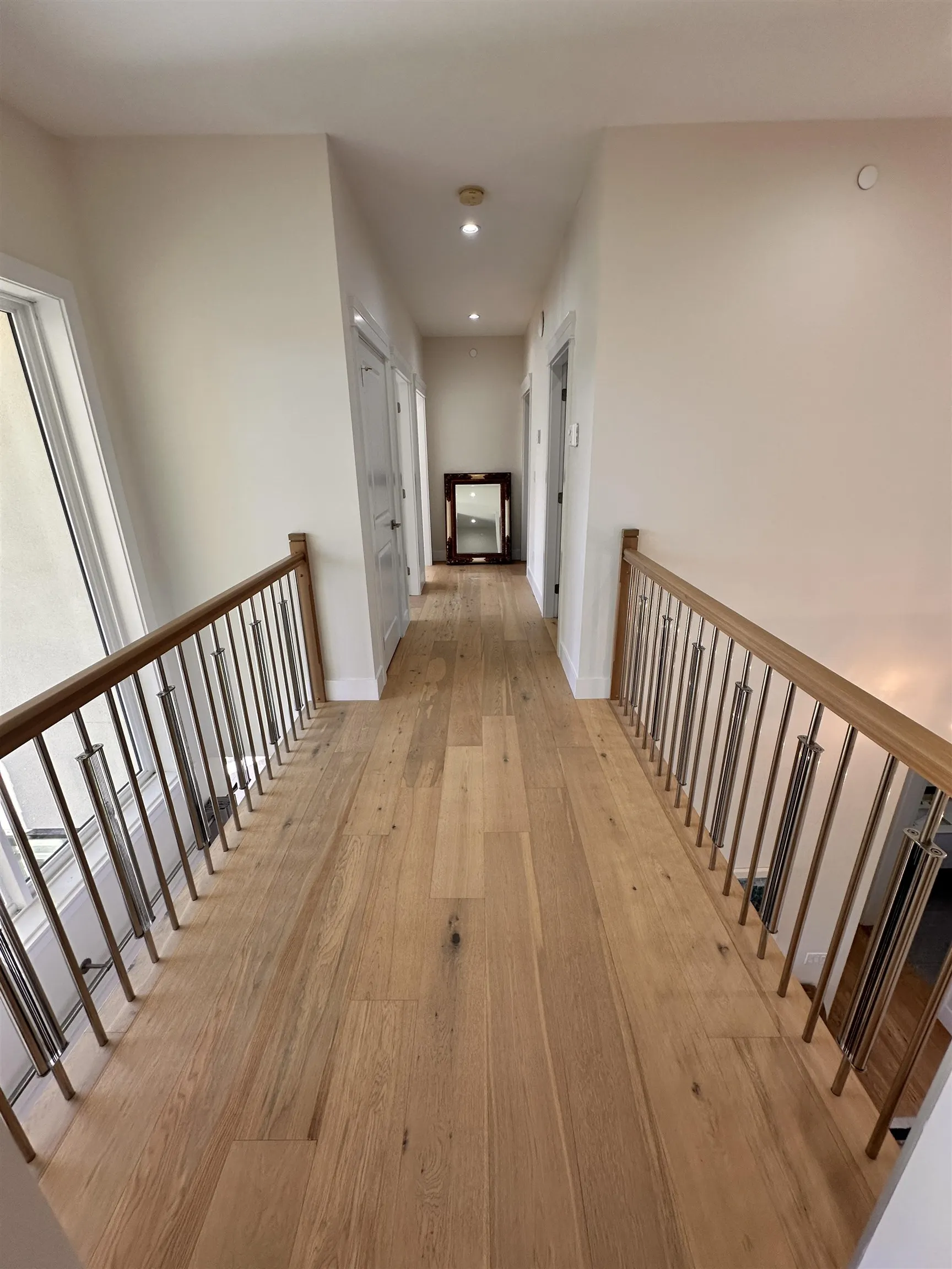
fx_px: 513
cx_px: 476
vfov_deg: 102.1
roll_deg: +0.3
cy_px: 634
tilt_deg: -17.5
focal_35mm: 14
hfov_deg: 85.7
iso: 80
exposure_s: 1/120
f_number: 2.2
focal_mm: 2.22
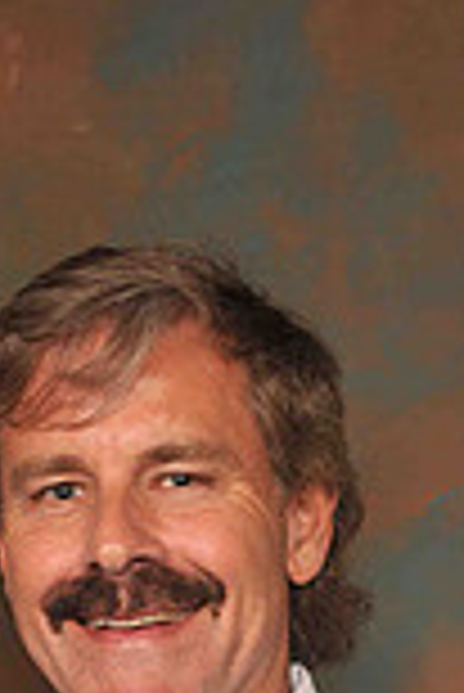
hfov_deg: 6.1
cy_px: 958
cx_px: 191
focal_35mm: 227
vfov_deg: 8.9
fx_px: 4378
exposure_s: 1/125
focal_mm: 52
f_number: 6.3
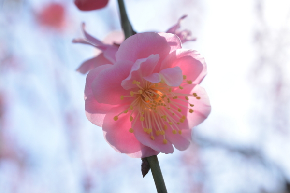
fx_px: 483
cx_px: 145
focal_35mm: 60
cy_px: 96
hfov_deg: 33.4
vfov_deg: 22.6
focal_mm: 40
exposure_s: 1/400
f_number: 10
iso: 400
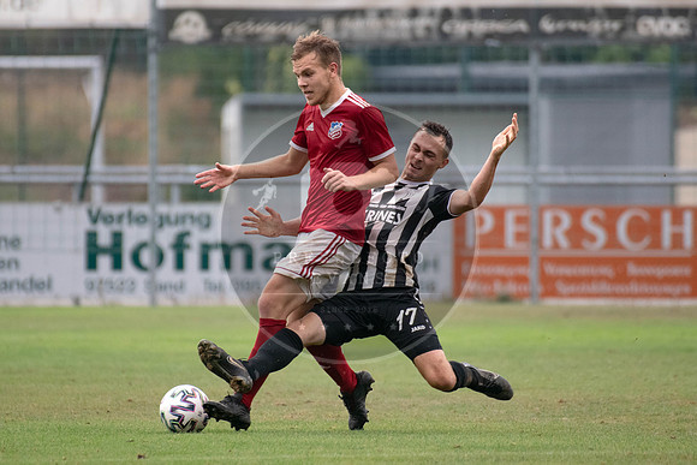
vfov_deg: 1.9
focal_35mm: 743
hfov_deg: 2.8
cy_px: 229
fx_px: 14386
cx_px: 325
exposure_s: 1/1600
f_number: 5.6
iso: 1600
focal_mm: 500
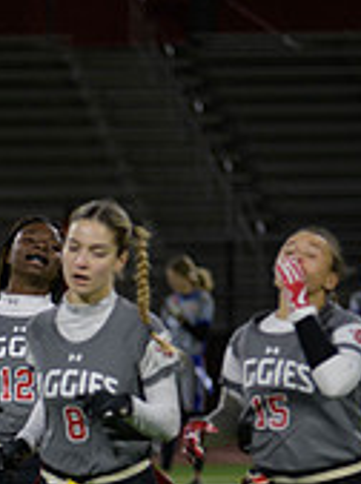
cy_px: 497
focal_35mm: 480
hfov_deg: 3.1
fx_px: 6700
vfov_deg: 4.1
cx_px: -132
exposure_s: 1/200
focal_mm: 145
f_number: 2.8
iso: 640
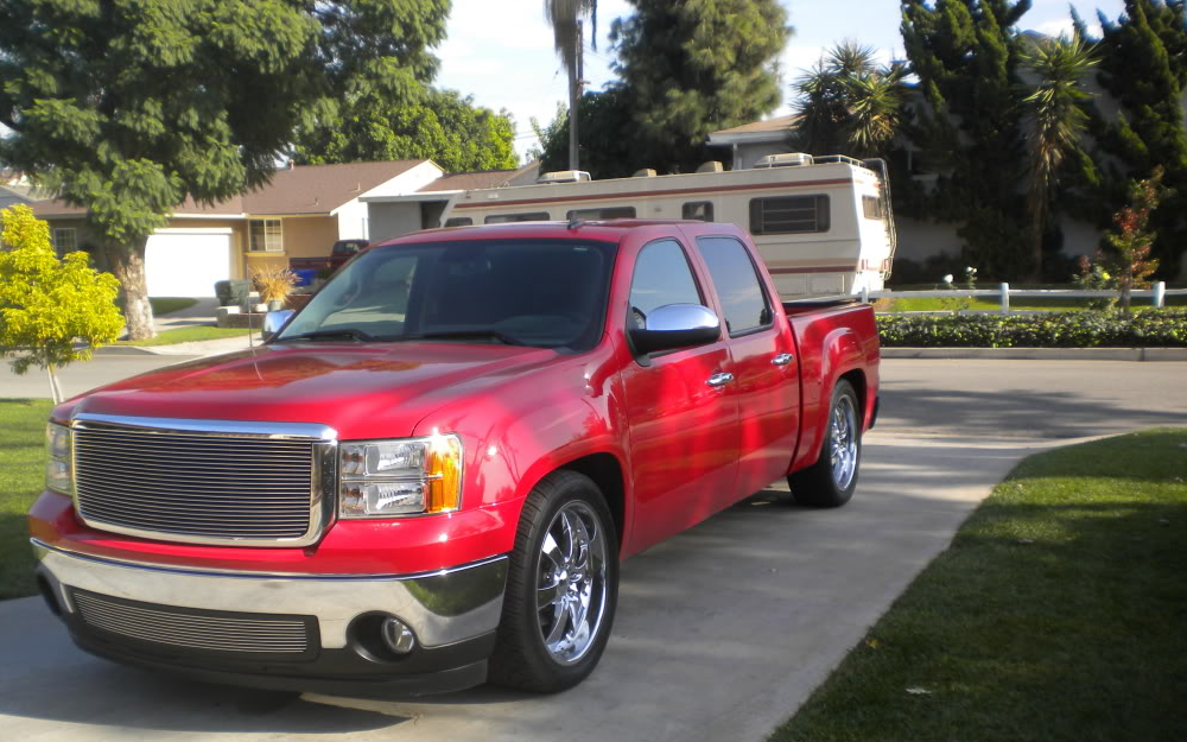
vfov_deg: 33.5
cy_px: 417
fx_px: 1229
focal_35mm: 38
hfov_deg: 51.5
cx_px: 580
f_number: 4.6
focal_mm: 6.3
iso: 80
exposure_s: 1/242
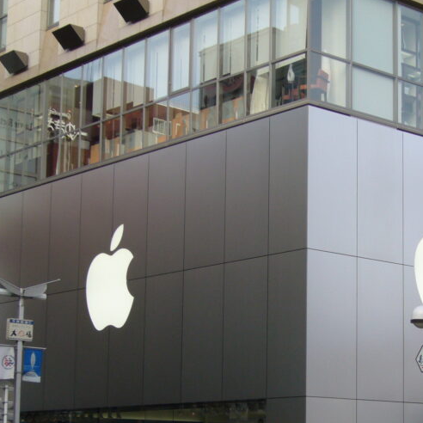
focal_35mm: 92
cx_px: 323
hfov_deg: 18.7
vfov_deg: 18.8
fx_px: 1272
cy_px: 300
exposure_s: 1/400
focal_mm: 8.3
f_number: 3.3
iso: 80
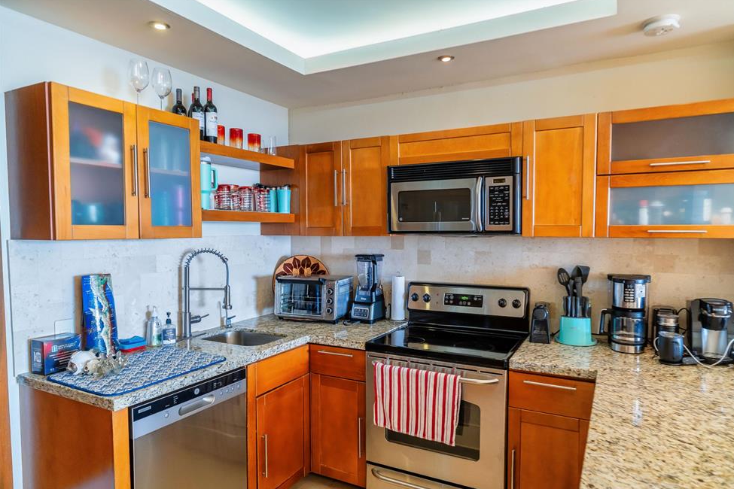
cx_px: 384
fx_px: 428
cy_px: 252
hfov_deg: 81.2
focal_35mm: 21
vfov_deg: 59.5
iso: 640
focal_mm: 20
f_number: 4.5
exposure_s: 1/60
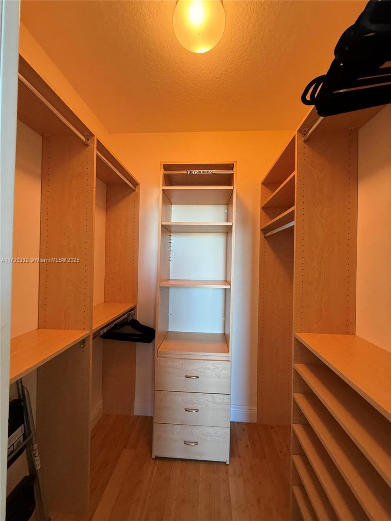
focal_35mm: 14
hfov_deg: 85.7
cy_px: 260
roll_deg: -1.1
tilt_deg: +1.0
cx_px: 196
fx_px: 211
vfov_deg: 102.1
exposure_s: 1/60
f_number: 2.2
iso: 250
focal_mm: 2.22
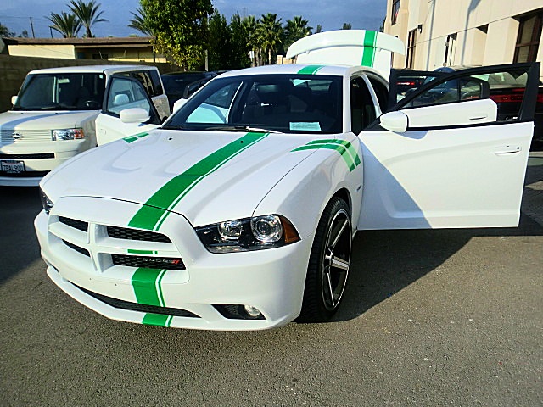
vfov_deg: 53.1
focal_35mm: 26
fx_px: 408
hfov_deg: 67.3
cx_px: 272
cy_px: 204
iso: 64
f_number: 7.8
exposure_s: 1/250
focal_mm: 4.65
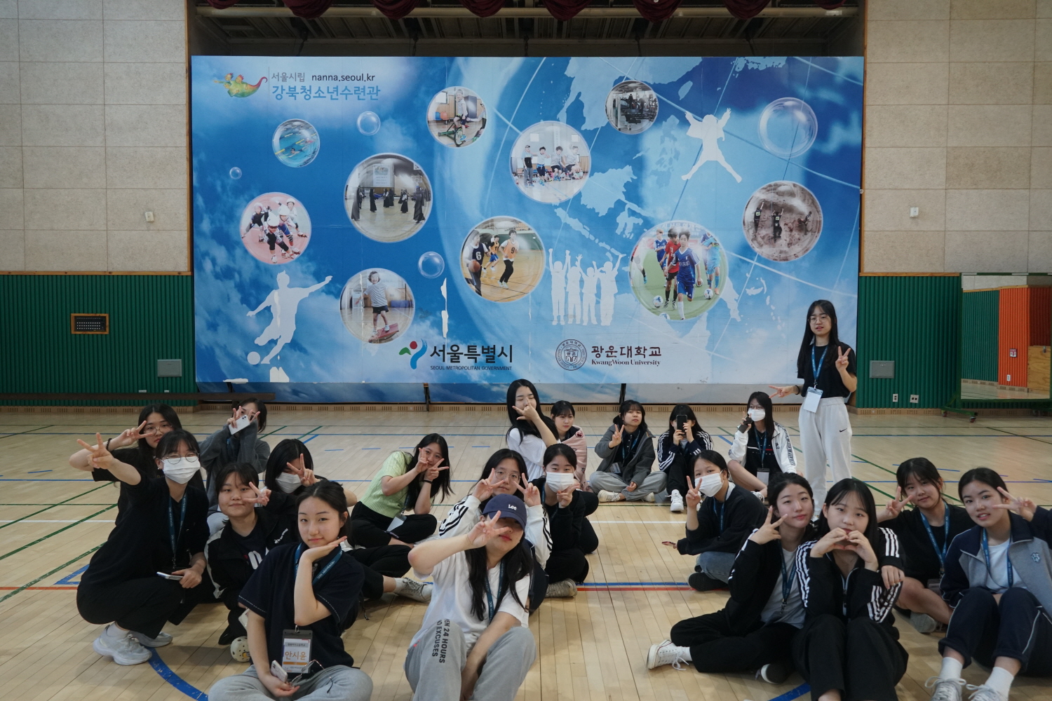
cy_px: 350
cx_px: 526
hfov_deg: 61.9
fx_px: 877
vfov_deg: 43.6
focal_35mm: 30
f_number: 4
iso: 1000
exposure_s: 1/160
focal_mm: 20
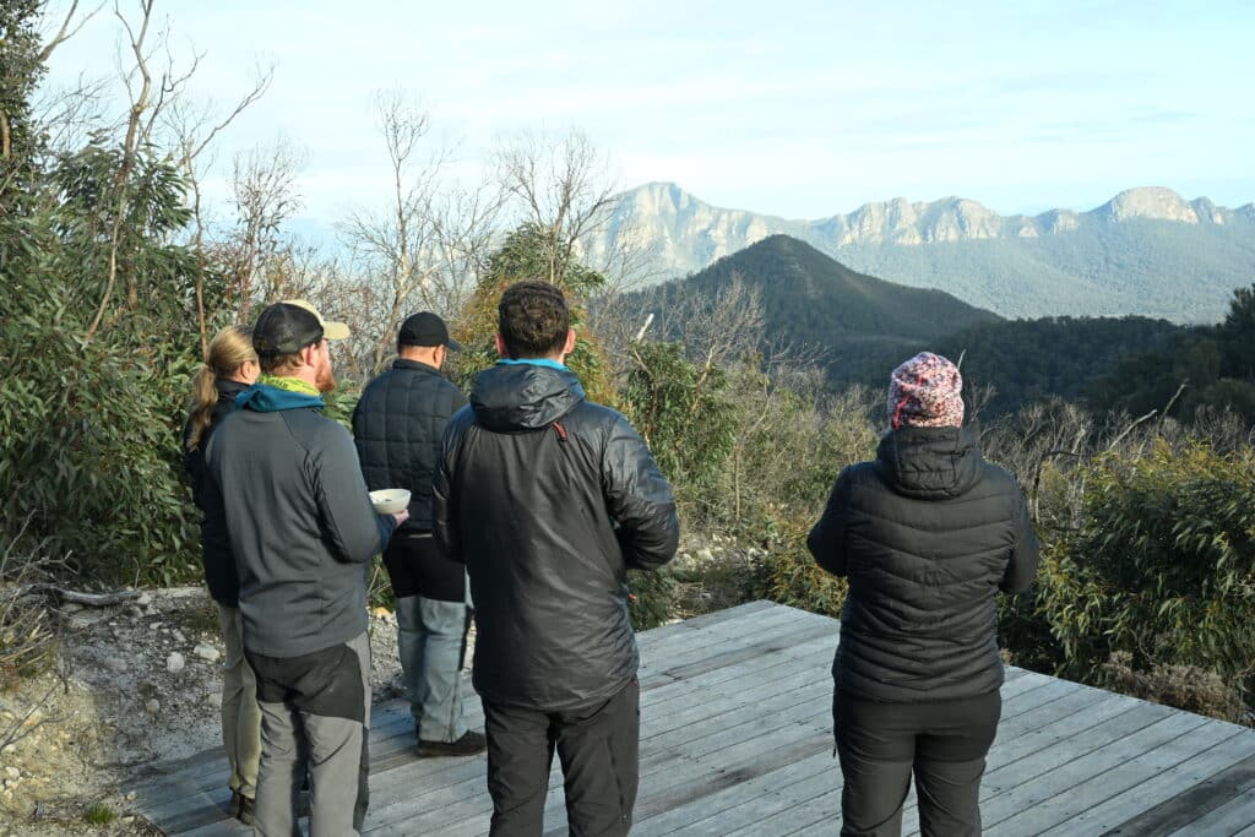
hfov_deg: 48.5
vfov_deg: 33.4
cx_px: 628
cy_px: 418
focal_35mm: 40
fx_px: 1395
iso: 250
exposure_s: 1/30
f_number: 16
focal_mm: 40
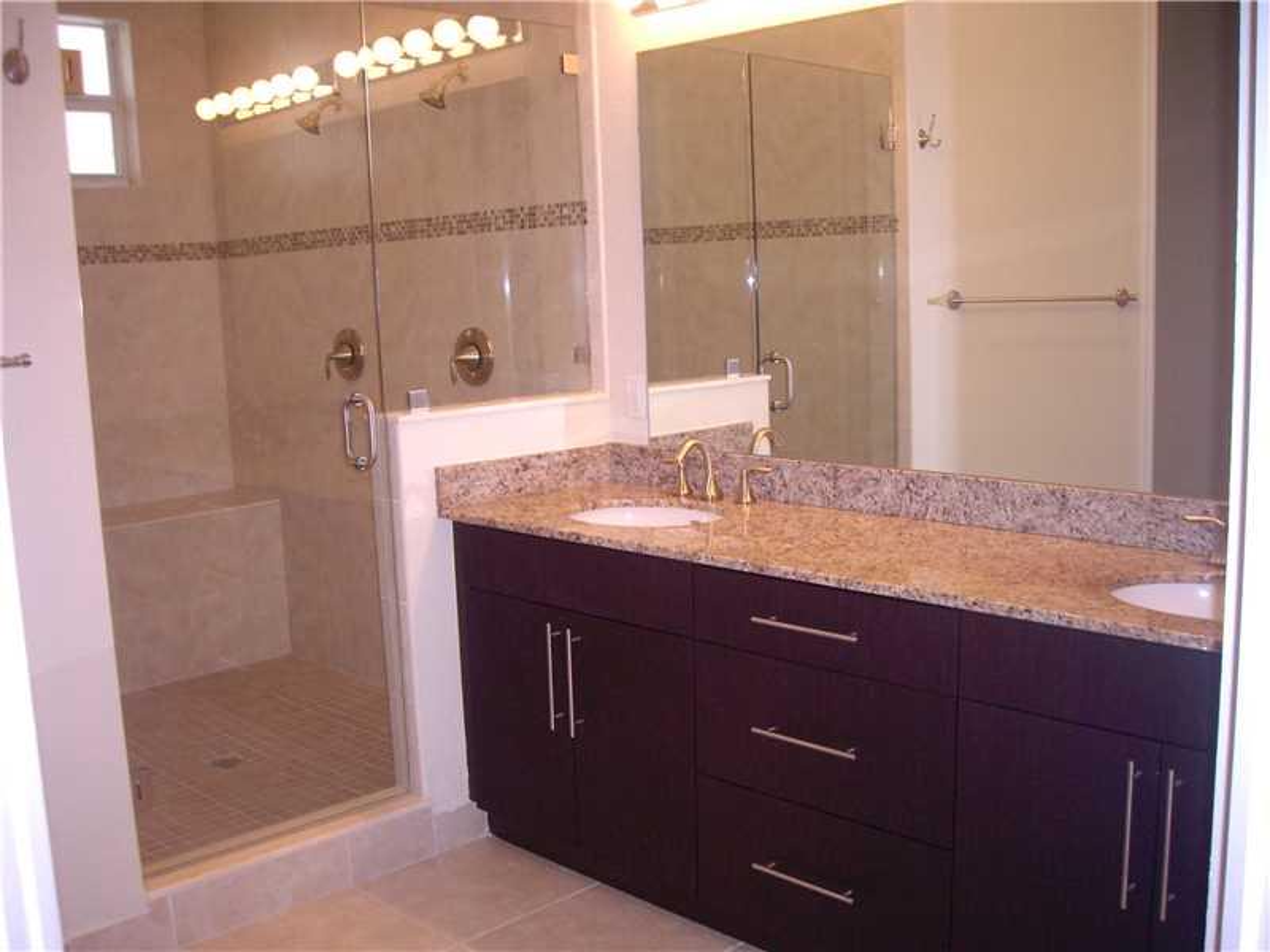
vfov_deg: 37.7
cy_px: 476
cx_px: 635
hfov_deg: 49.0
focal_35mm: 38
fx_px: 1394
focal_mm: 6.2
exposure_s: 1/40
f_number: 2.7
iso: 200
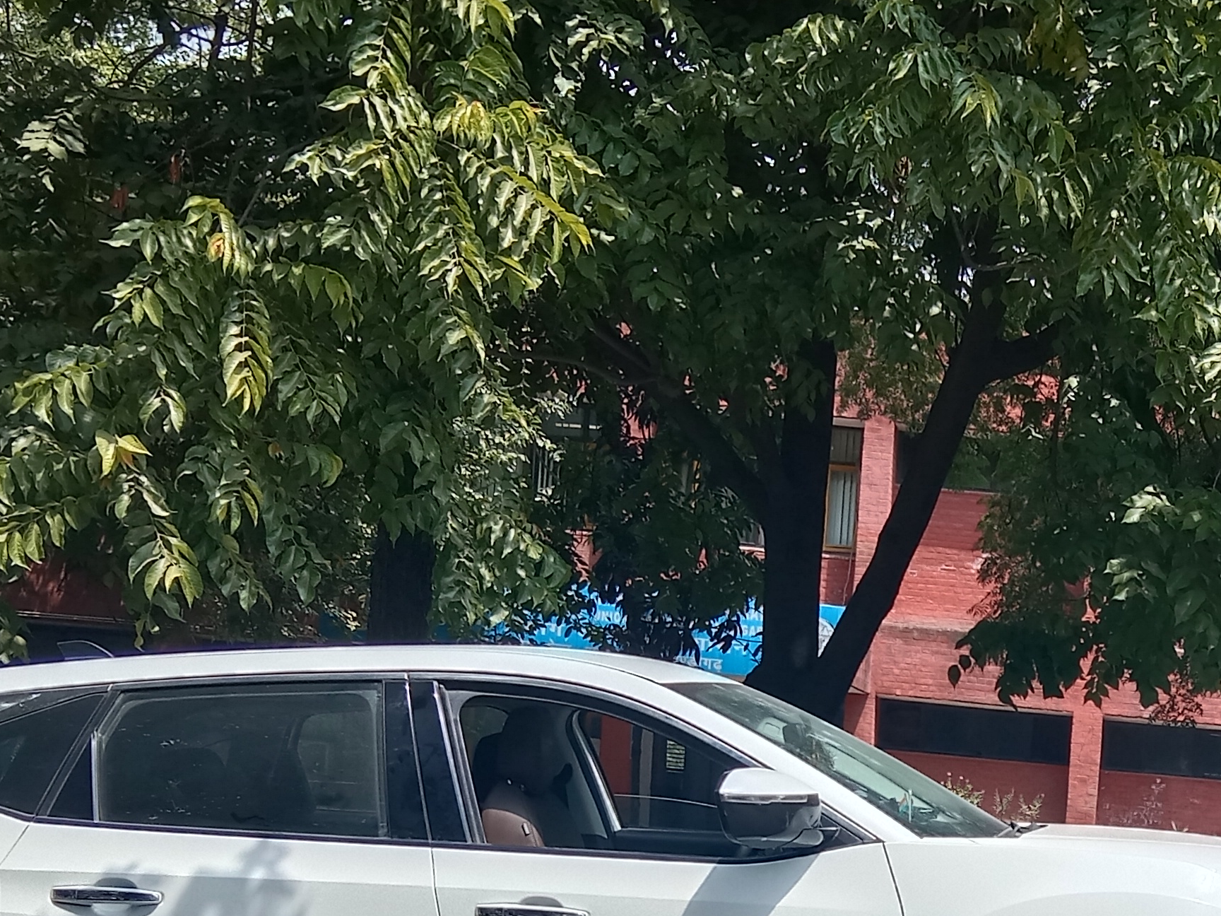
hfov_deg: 28.3
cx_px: 1165
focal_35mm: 65
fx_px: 2293
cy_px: 1079
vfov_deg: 21.1
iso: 102
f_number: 2.2
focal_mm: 3.65
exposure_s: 1/308
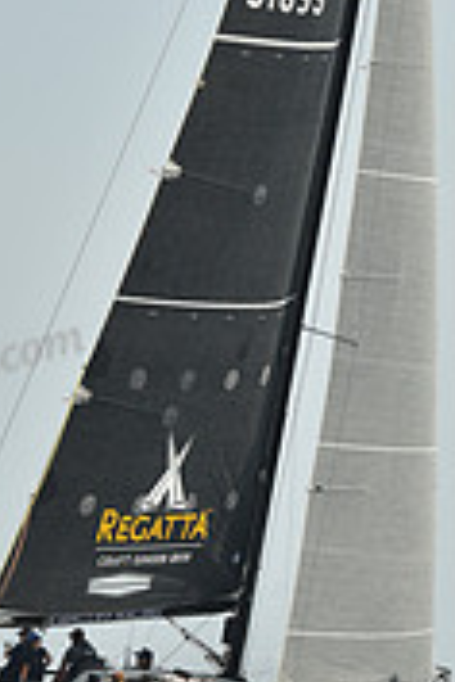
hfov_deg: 3.2
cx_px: 283
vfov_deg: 4.8
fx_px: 8076
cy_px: 143
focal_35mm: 426
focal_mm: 130
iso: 250
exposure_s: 1/800
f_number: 9
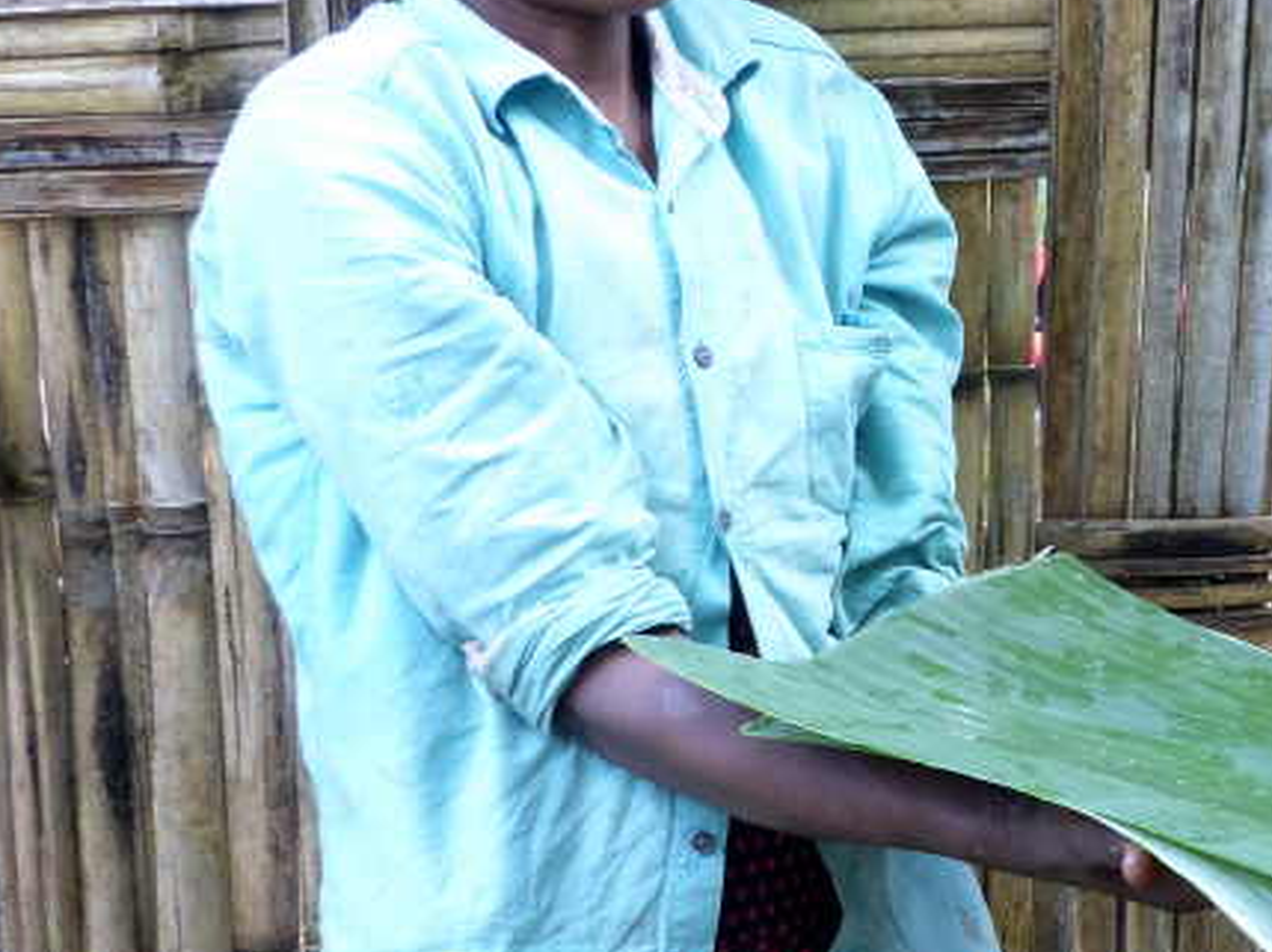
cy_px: 566
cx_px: 1023
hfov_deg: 15.6
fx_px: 4626
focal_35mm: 126
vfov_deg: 11.7
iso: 320
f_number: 2.8
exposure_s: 1/60
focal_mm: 9.8
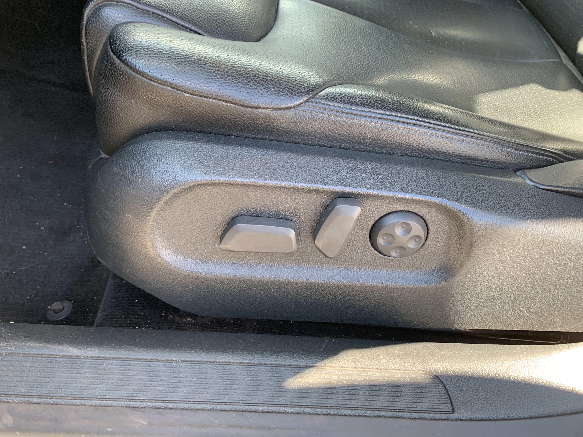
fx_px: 438
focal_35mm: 26
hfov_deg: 67.3
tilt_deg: -51.1
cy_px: 218
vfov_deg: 53.1
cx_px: 292
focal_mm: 4.25
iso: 100
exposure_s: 1/96
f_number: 1.8
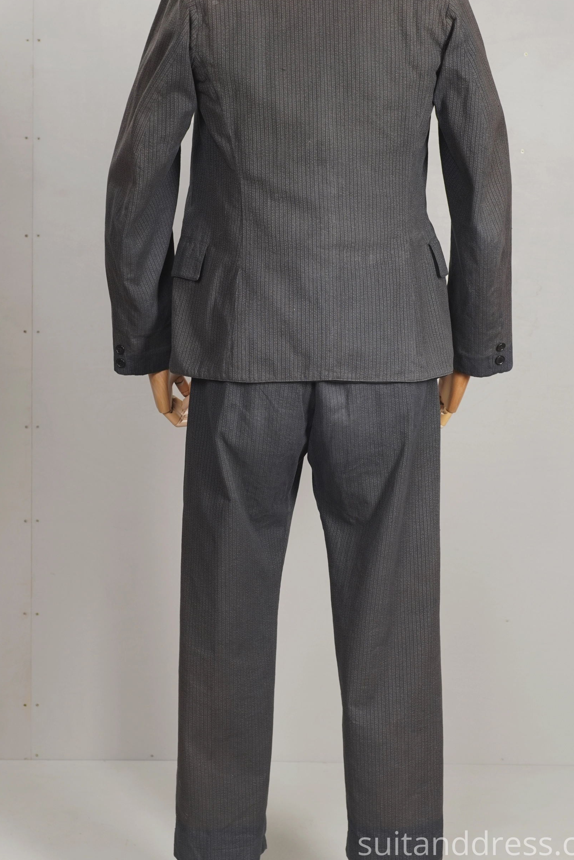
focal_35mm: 57
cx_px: 314
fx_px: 1363
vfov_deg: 35.0
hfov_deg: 23.8
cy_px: 381
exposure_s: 1/20
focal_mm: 32
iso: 320
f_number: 5.6
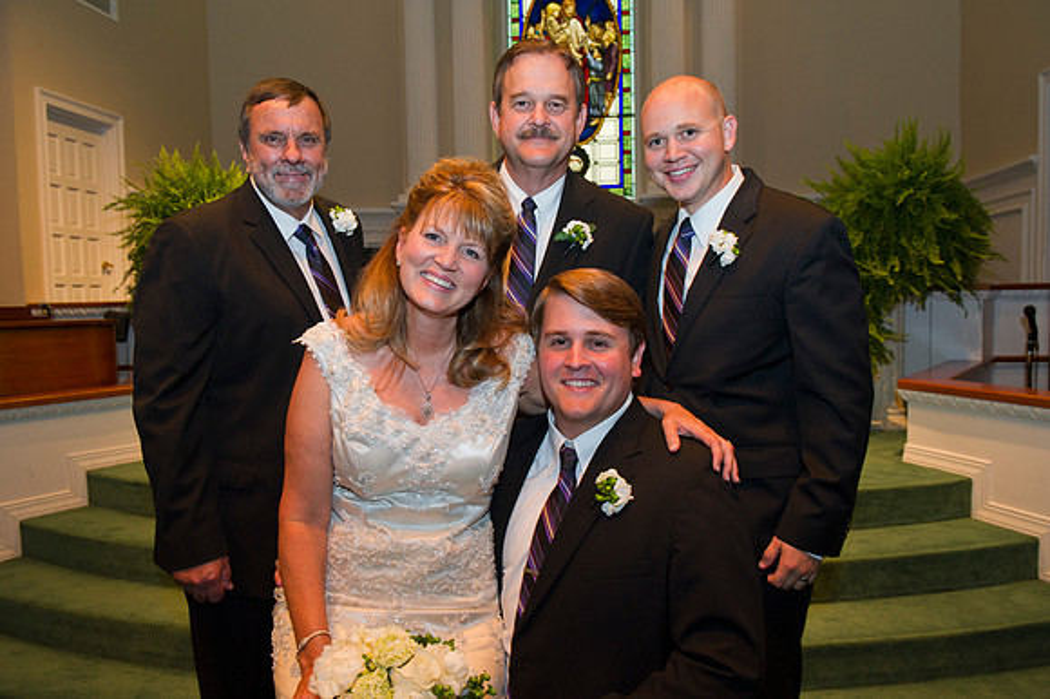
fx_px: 845
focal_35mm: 29
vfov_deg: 44.9
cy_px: 350
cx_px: 525
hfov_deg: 63.7
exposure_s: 1/50
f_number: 5
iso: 1600
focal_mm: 29
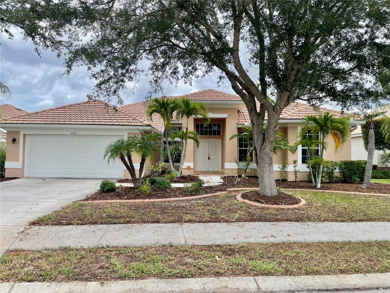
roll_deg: -0.8
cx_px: 195
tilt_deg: +2.7
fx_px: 293
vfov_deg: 53.1
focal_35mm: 26
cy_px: 146
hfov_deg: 67.3
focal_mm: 4.2
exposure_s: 1/2092
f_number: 1.6
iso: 32
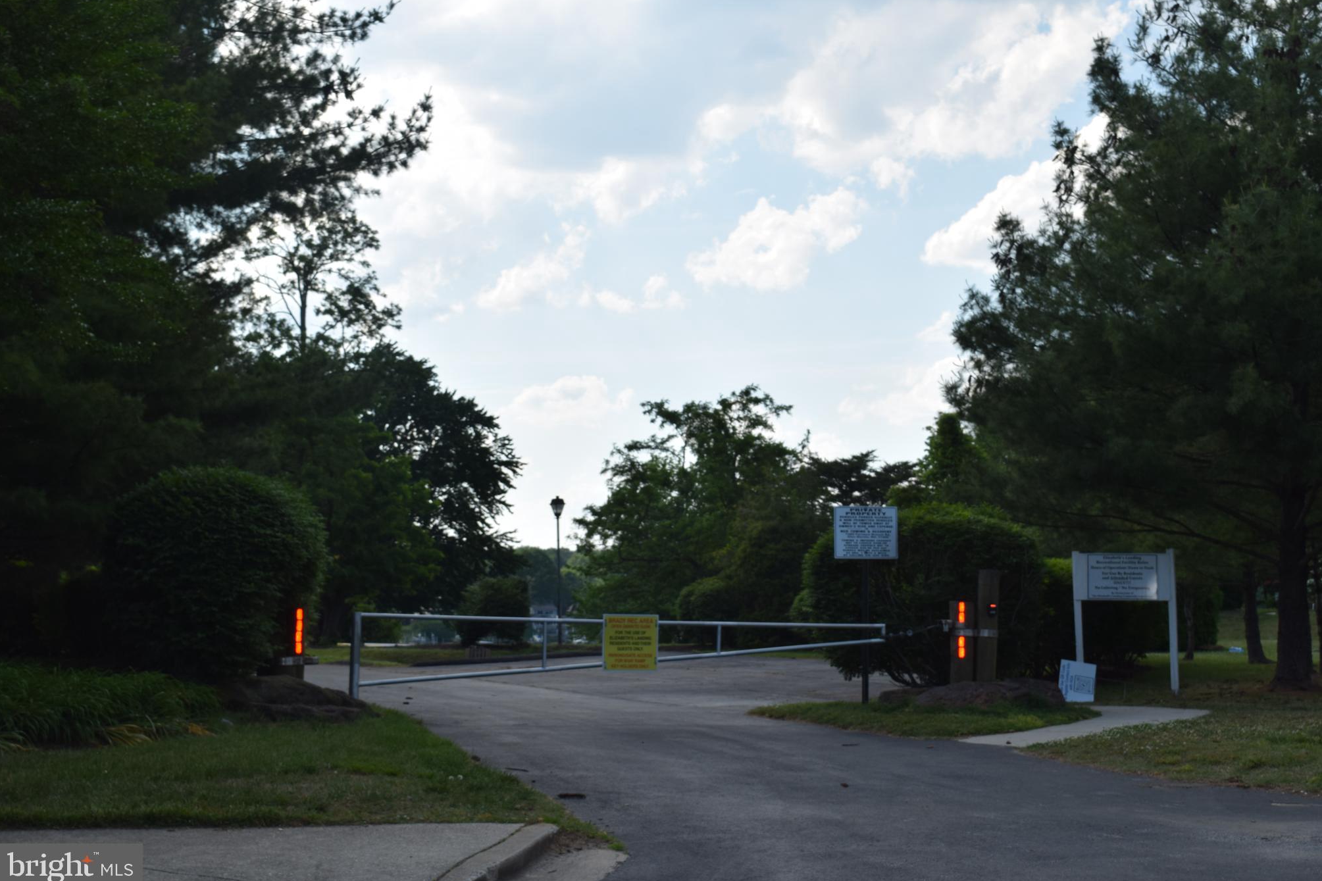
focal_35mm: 52
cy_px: 442
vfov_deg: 26.0
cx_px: 671
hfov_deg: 38.2
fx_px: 1909
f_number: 11
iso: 100
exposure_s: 1/200
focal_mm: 34
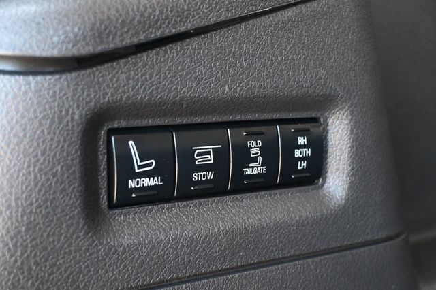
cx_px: 218
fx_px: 572
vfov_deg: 28.5
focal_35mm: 47
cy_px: 145
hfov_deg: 41.7
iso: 3200
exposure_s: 1/80
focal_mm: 31.5
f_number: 5
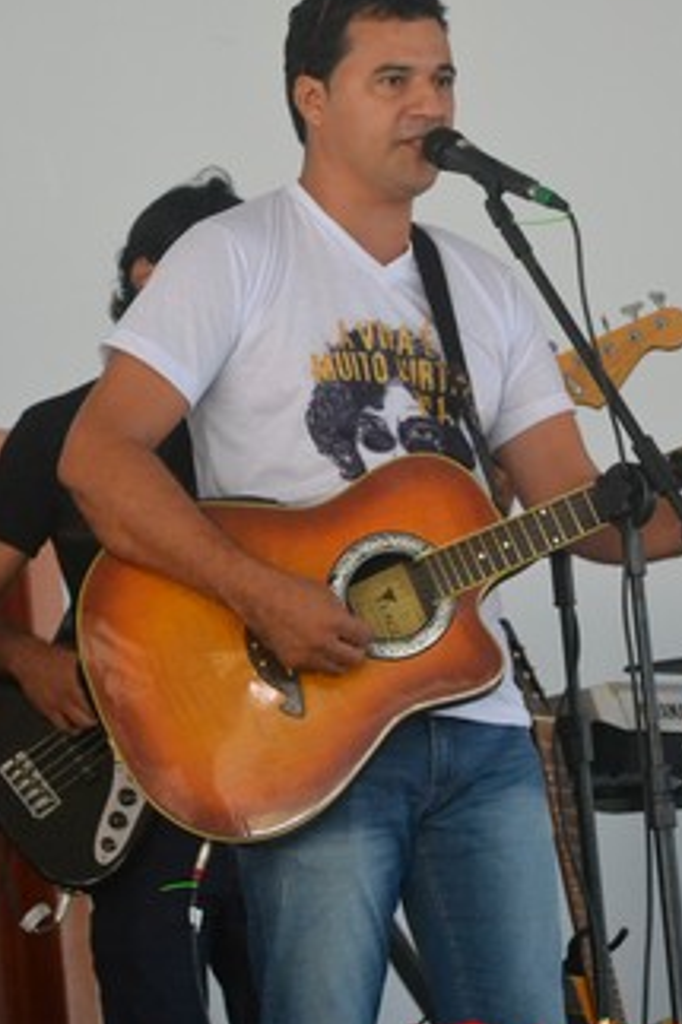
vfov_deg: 10.9
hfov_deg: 7.3
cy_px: 510
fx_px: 5348
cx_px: 368
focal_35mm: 188
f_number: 5.6
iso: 3200
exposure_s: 1/100
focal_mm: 90
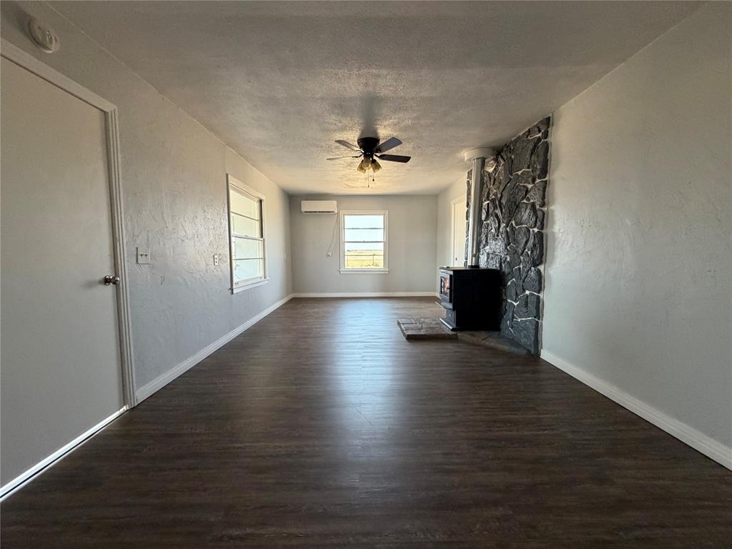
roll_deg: +1.0
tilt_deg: -5.1
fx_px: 296
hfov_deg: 102.1
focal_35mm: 14
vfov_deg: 85.7
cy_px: 274
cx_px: 366
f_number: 2.2
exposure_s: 1/89
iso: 320
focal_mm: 2.22
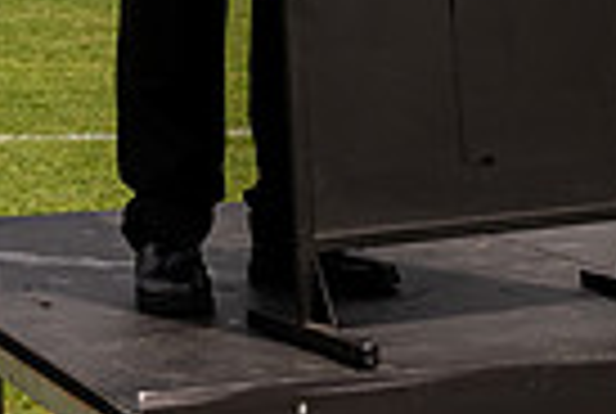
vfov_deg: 7.3
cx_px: 813
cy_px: -209
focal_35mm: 185
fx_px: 3172
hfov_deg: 10.8
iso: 200
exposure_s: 1/800
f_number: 8
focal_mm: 26
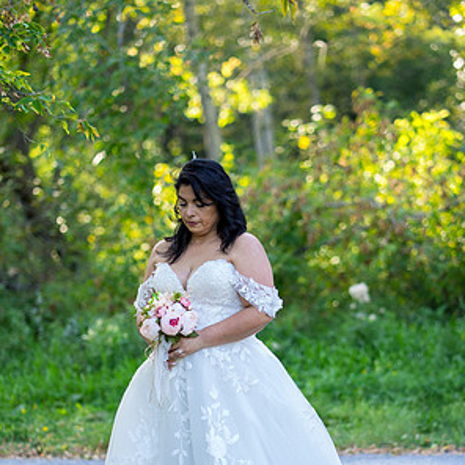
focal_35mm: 110
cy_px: 322
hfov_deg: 15.8
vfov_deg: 15.8
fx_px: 1672
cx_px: 234
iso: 250
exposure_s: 1/400
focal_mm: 85
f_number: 2.2
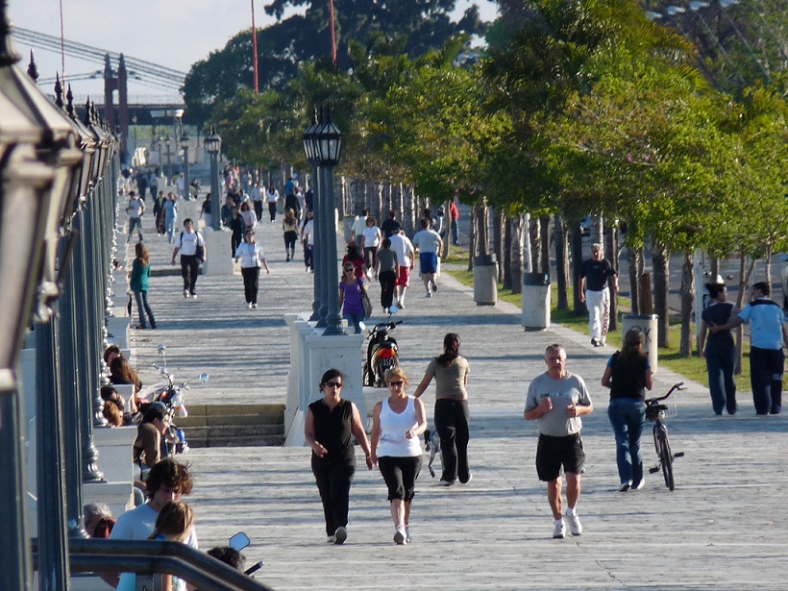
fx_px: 15753
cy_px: 296
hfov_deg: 2.9
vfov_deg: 2.1
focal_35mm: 692
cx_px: 394
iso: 100
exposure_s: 1/320
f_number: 5.6
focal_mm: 86.4
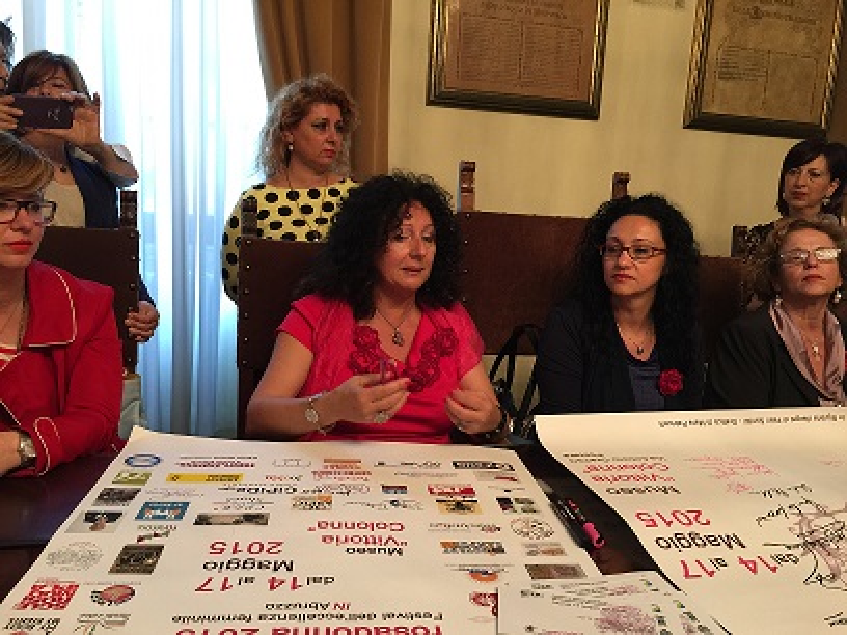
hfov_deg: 61.7
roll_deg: -3.5
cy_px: 318
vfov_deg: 48.2
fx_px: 710
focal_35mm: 29
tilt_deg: -8.7
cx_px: 424
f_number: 2.2
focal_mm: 4.15
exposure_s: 1/15
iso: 64
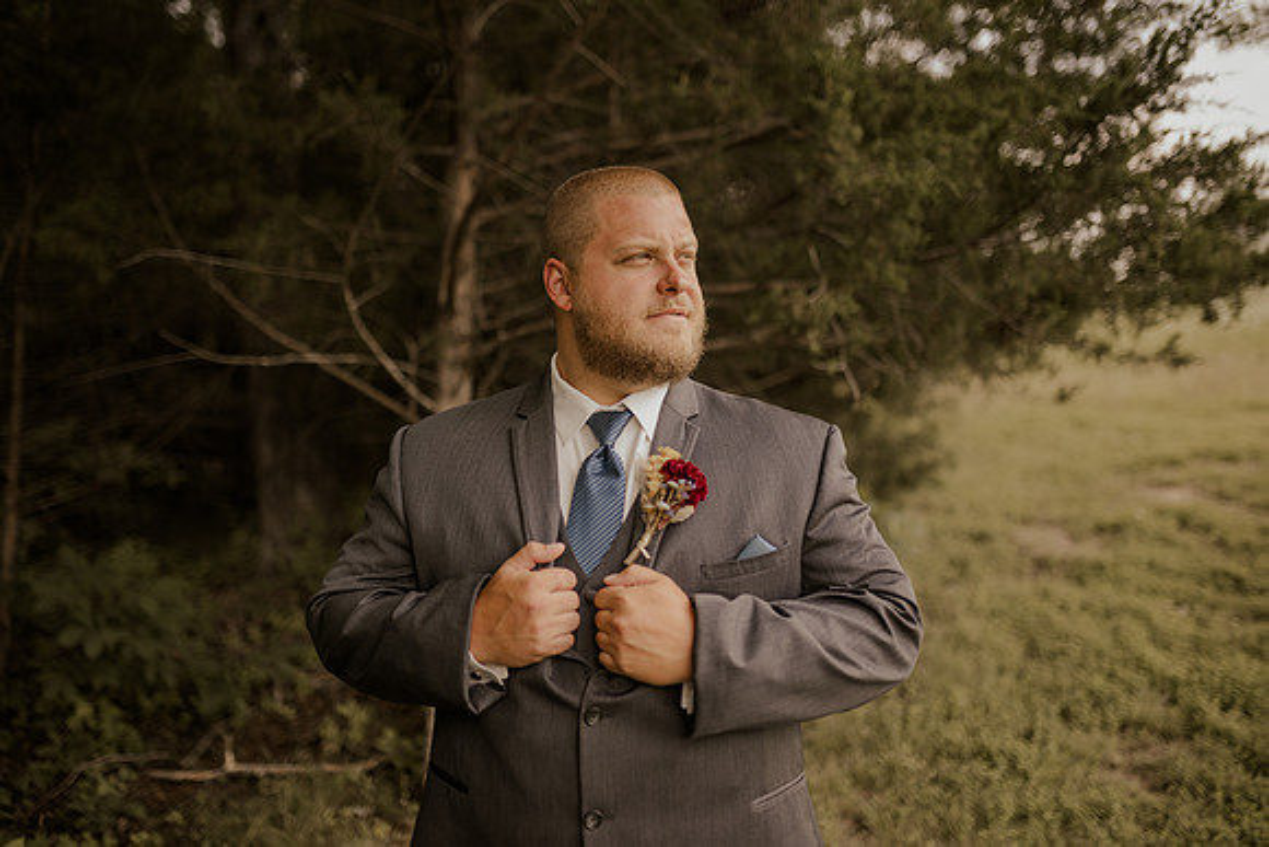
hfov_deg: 54.4
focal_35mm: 35
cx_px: 634
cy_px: 424
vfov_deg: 37.9
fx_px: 1234
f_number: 1.6
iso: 64
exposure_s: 1/400
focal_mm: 35
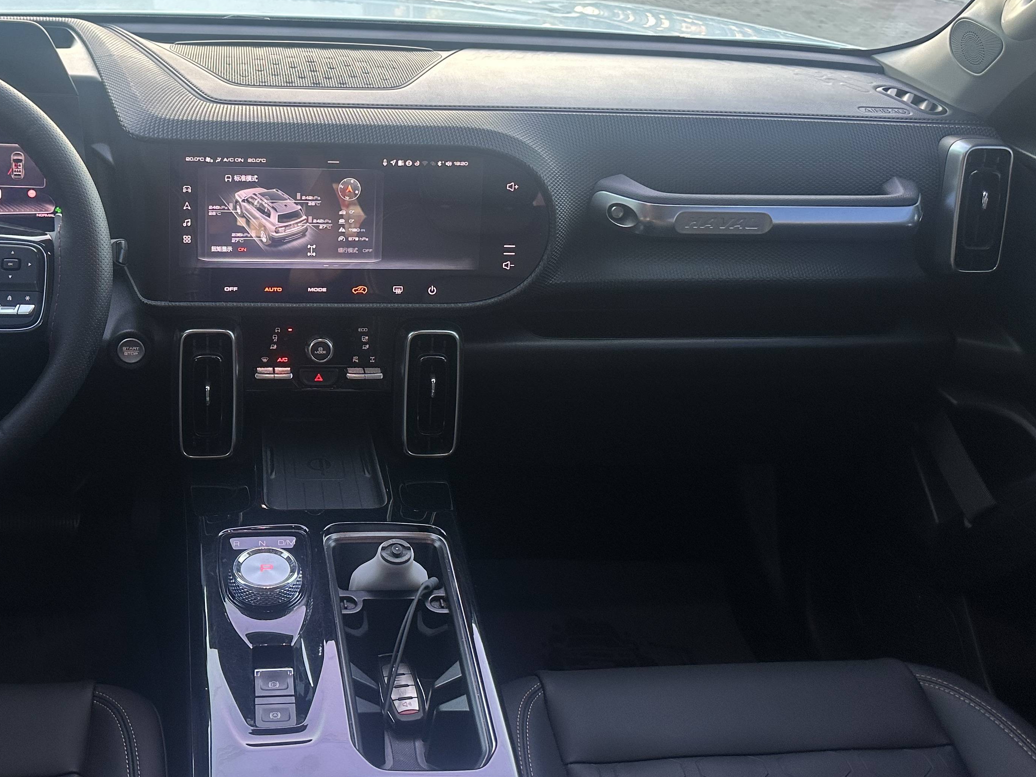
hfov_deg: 51.4
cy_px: 273
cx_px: 324
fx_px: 1048
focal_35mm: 35
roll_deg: -2.8
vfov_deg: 40.3
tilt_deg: -22.7
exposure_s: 1/121
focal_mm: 6.86
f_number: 1.78
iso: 200
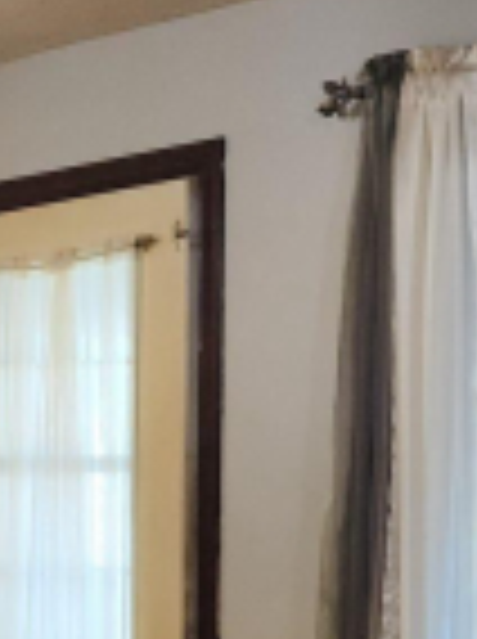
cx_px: -90
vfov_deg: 18.1
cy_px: 511
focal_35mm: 108
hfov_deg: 13.3
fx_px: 1990
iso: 200
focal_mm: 5.4
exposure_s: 1/60
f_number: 1.8
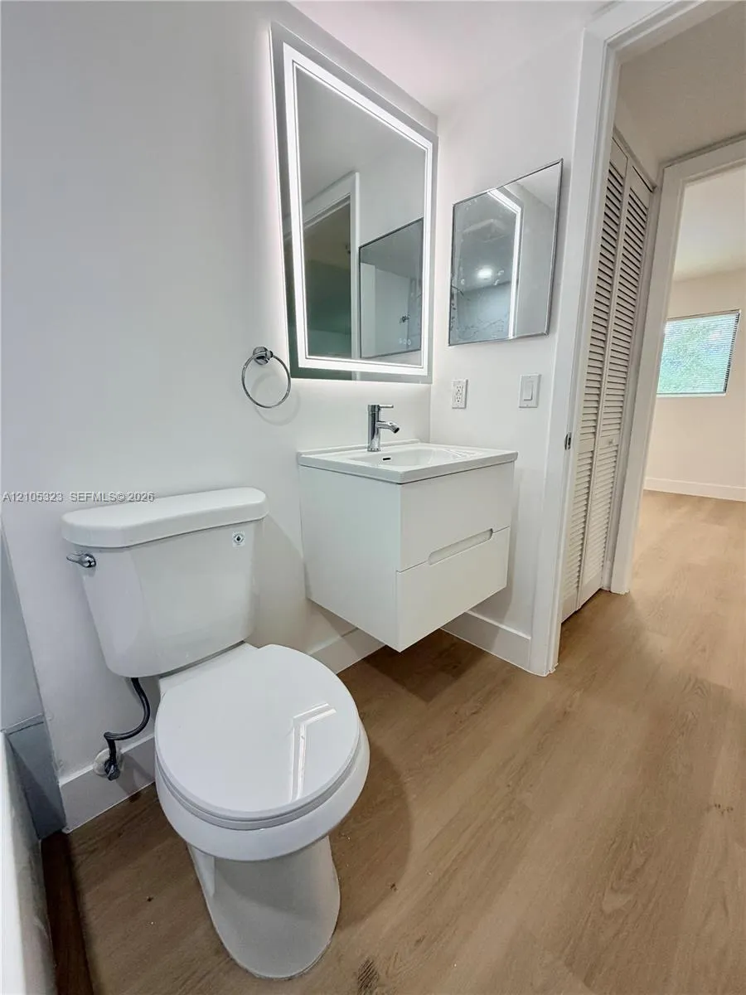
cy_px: 498
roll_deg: +0.8
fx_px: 402
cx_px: 373
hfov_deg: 85.7
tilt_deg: -12.5
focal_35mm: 14
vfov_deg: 102.1
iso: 160
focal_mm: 2.22
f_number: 2.2
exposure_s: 1/121
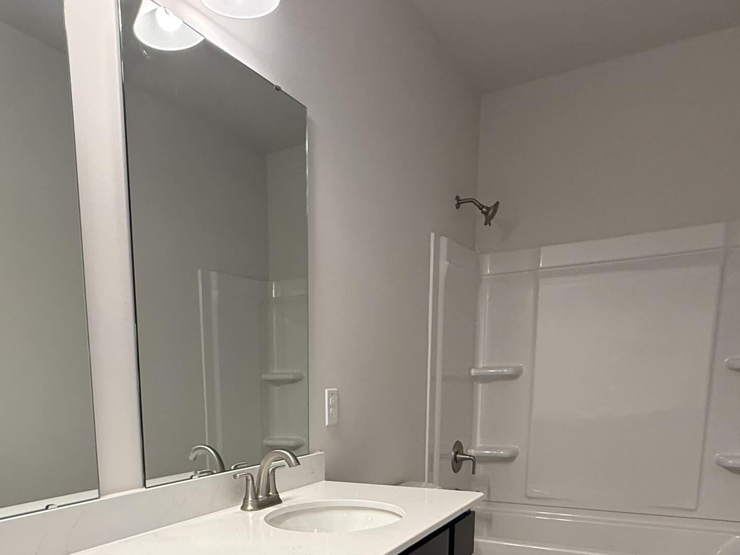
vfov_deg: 43.9
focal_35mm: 29
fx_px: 620
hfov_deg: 60.7
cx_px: 270
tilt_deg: -10.1
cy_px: 503
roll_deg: +1.8
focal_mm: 2.22
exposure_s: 1/120
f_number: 2.2
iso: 200
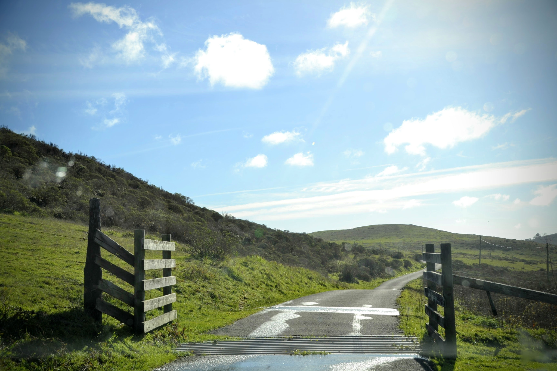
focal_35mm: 48
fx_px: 743
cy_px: 186
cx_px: 278
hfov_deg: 41.1
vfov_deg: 28.1
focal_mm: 32
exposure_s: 1/320
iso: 100
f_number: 9
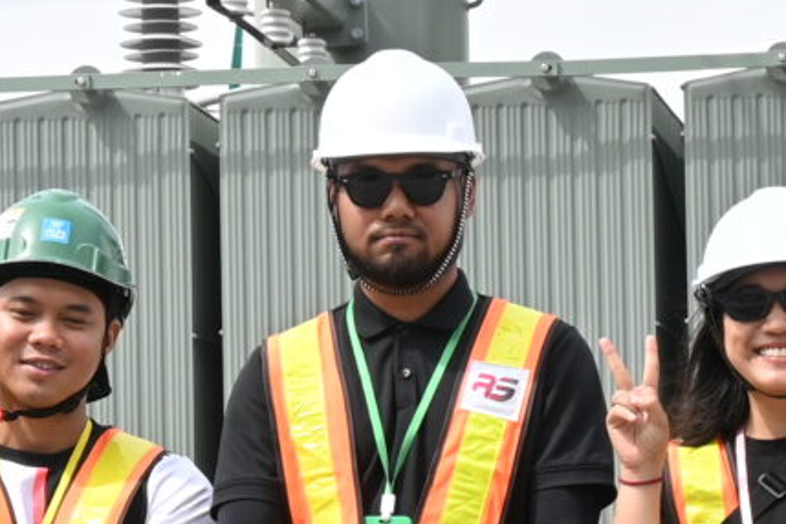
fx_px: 4497
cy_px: 659
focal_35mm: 206
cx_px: 610
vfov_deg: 6.6
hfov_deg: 10.0
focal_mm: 23
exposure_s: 1/200
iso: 125
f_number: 8
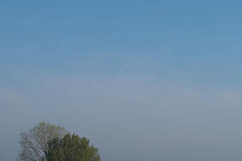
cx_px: 251
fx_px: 752
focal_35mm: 112
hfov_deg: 17.8
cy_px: 170
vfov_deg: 12.1
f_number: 8
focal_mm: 64
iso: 100
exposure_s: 1/250
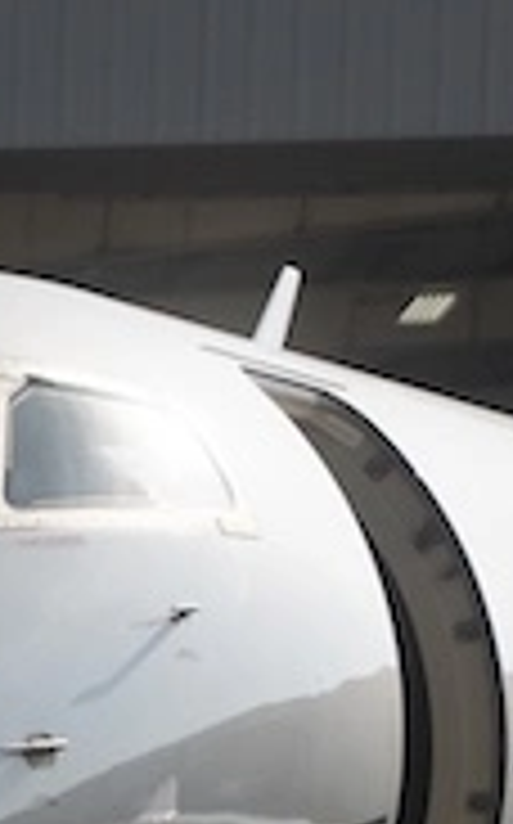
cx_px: -248
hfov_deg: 5.2
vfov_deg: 8.3
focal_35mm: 250
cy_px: 867
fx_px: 5606
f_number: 3.5
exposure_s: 1/320
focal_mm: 70
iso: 1600
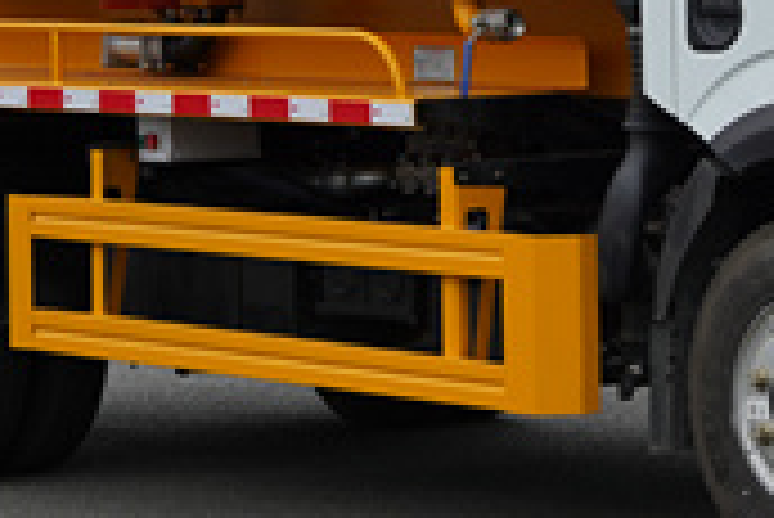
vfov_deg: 7.5
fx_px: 3895
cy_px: -119
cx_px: 675
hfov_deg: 11.3
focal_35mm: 181
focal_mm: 39
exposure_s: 1/500
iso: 100
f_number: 3.2
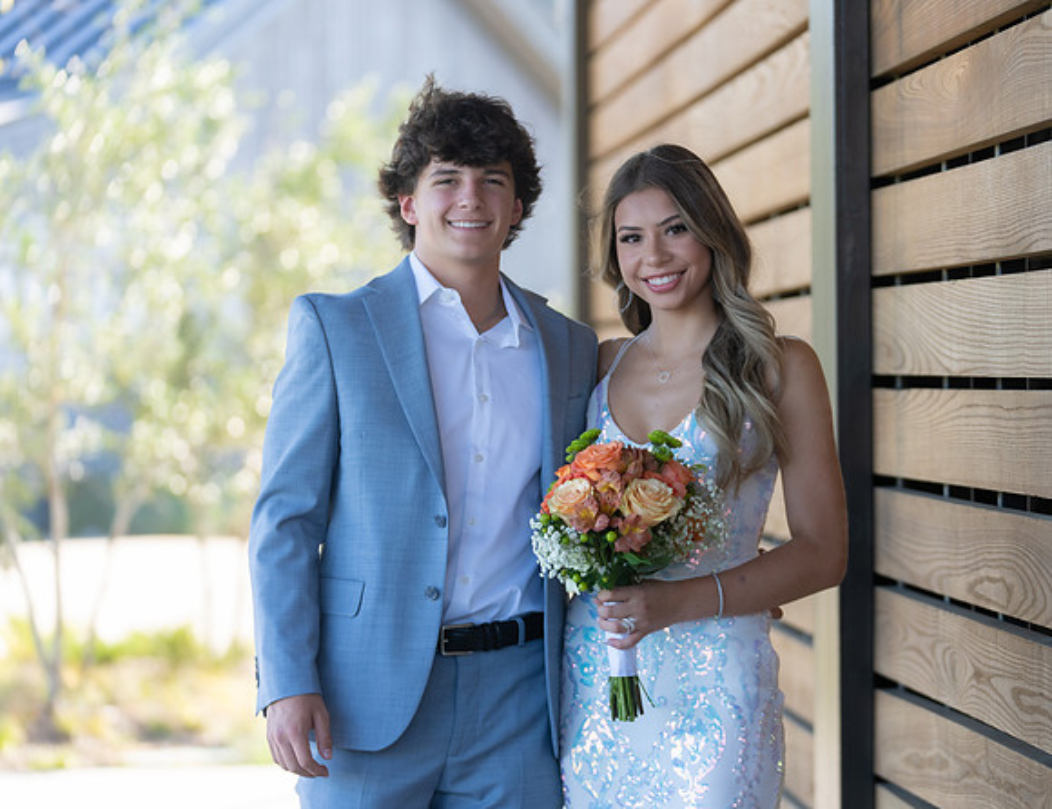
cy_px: 412
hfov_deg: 14.3
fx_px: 4191
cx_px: 595
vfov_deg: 11.0
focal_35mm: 137
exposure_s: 1/320
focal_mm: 117
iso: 200
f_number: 2.8
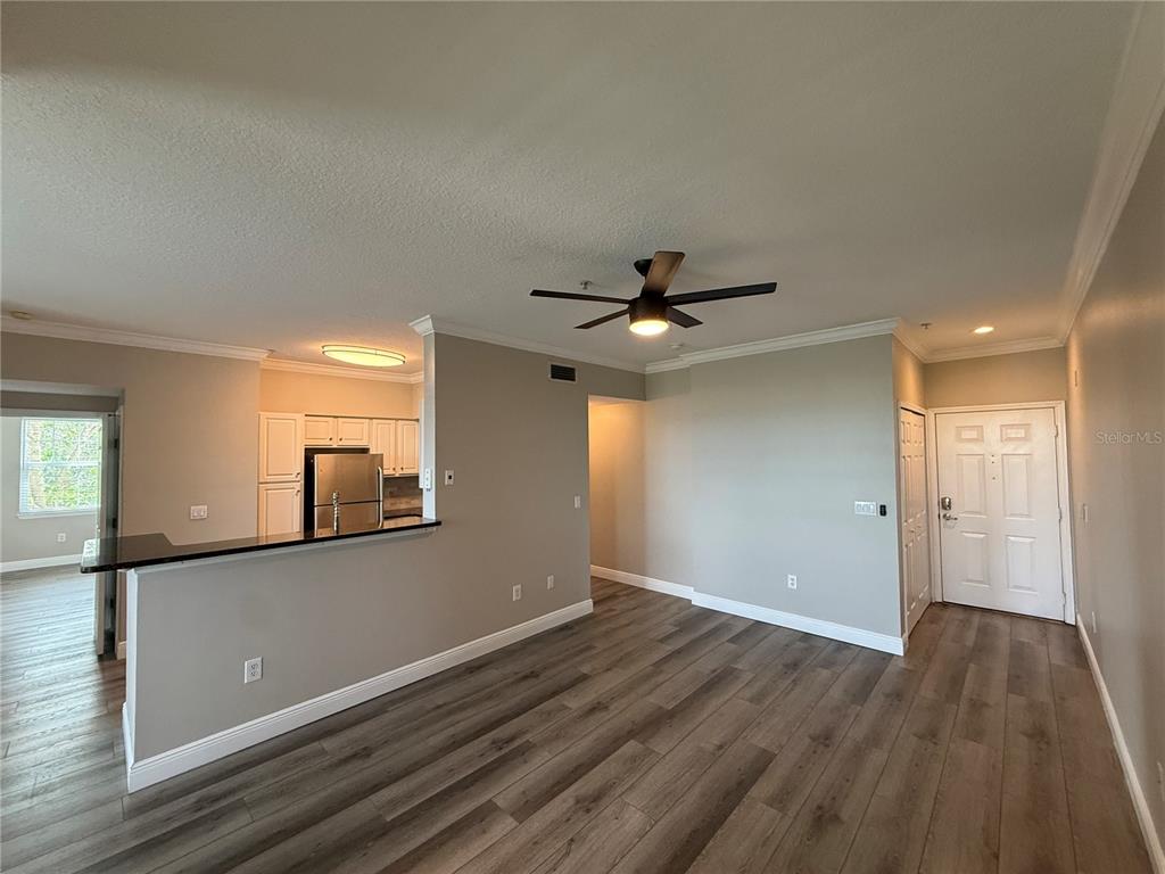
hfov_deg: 102.1
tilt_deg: +1.8
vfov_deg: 85.7
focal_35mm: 14
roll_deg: +1.0
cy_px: 437
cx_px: 582
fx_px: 471
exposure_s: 1/120
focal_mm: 2.22
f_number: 2.2
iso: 400
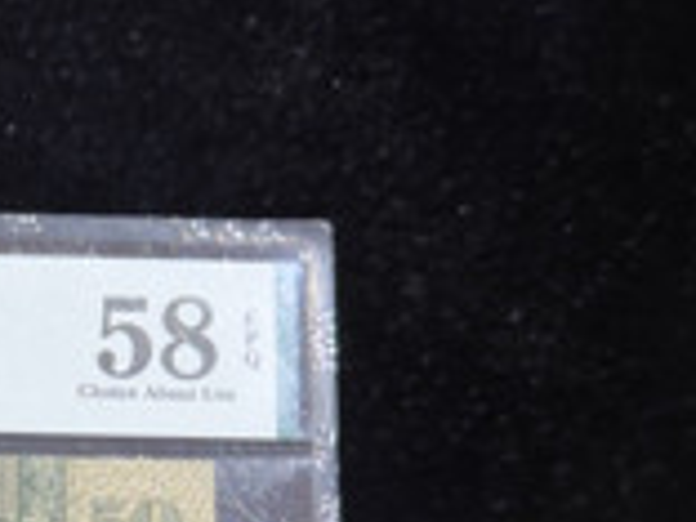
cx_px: -348
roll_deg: +0.9
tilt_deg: -22.2
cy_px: 645
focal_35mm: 128
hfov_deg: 14.4
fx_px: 2574
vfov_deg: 11.3
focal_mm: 6.76
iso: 50
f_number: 1.78
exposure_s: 1/100
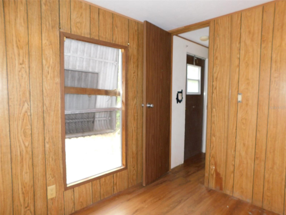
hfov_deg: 73.9
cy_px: 108
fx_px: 190
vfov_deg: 58.9
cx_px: 143
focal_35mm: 23
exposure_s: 1/30
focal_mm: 4
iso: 200
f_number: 3
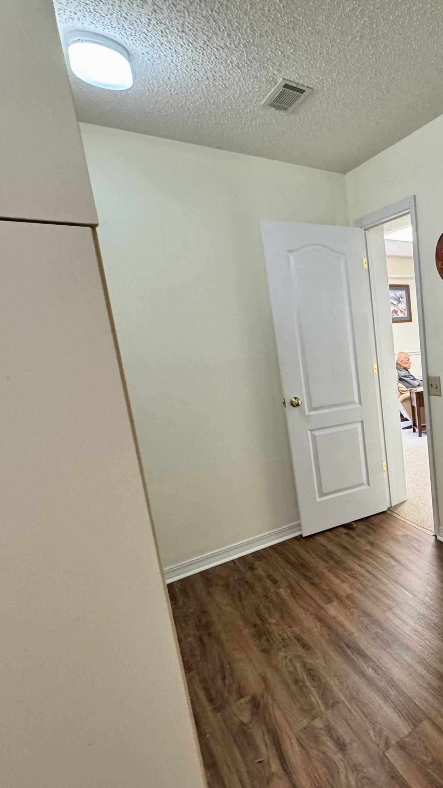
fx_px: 439
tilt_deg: -10.7
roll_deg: +2.8
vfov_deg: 83.8
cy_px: 395
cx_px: 492
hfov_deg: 41.9
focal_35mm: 21
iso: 250
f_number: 2.2
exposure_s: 1/60
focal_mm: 2.22
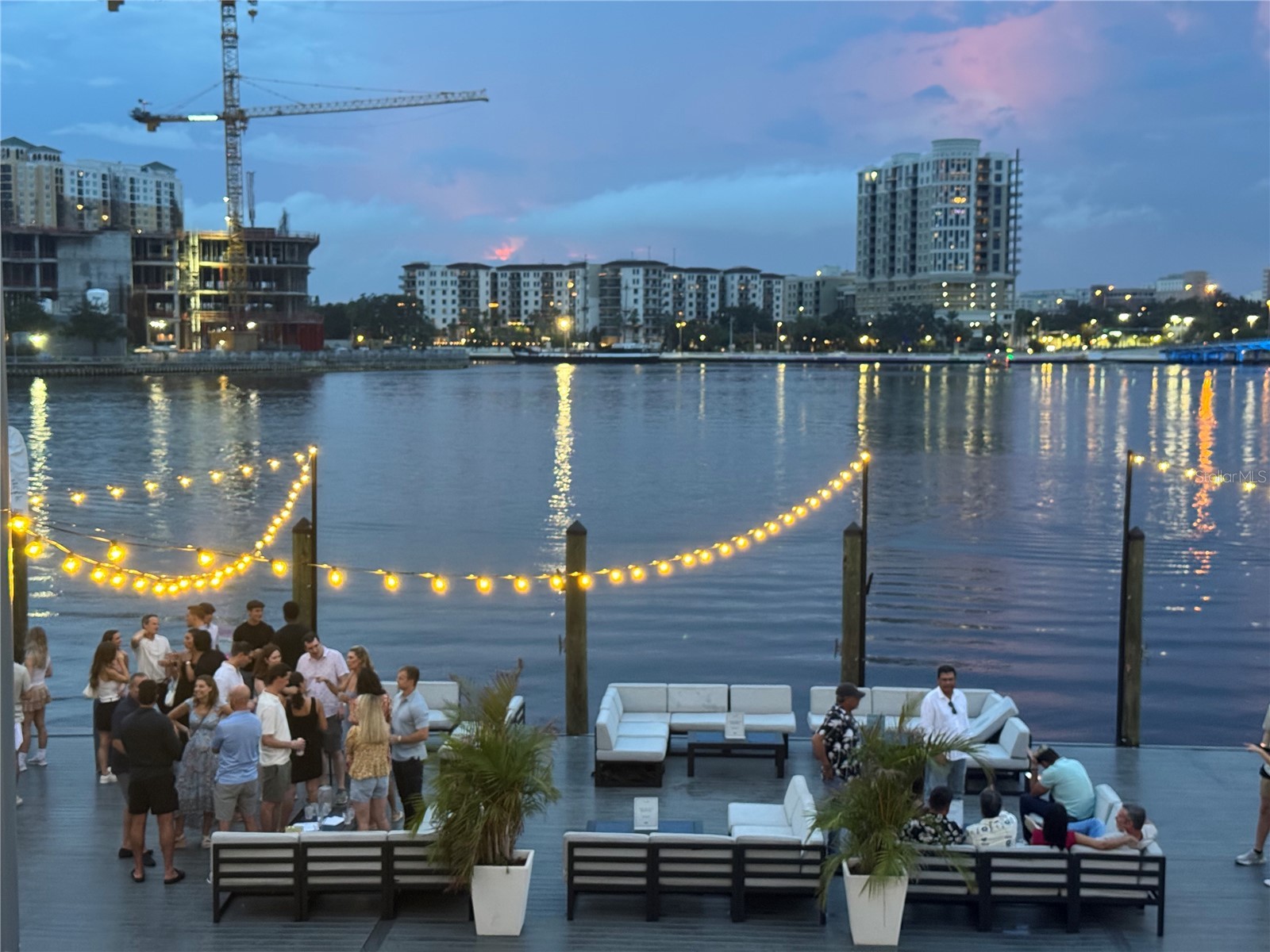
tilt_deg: -4.9
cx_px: 635
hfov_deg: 39.7
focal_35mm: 48
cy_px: 476
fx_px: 1761
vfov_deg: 30.3
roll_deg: -0.5
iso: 400
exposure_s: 1/30
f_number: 1.78
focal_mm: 6.76
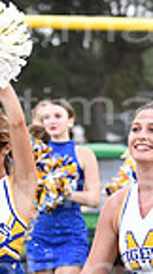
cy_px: 235
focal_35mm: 567
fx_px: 4111
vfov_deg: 3.8
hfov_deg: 2.1
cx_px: 17
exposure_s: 1/640
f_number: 3.2
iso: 800
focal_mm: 90
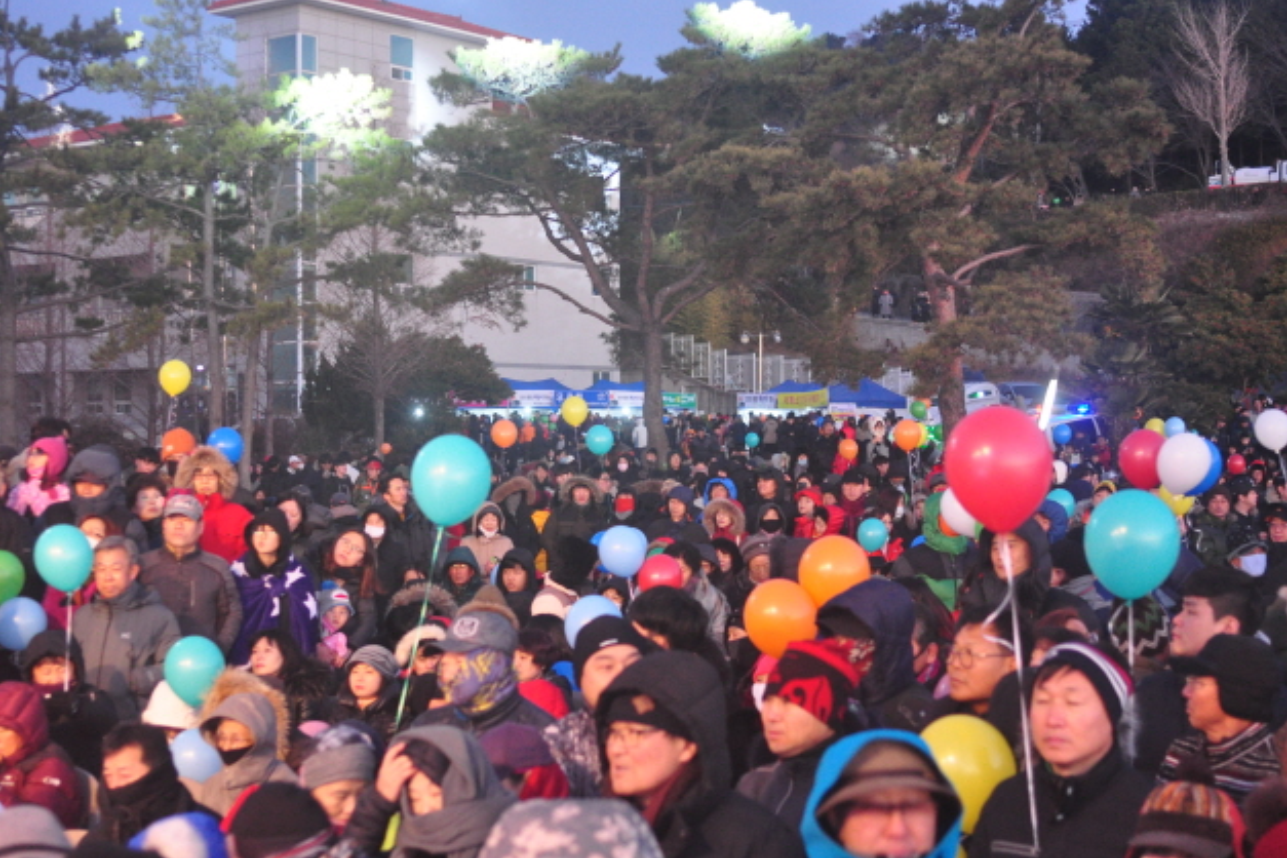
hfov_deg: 37.2
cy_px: 428
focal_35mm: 54
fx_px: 1913
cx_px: 655
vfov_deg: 25.3
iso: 1600
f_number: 3.2
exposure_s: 1/40
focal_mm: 35
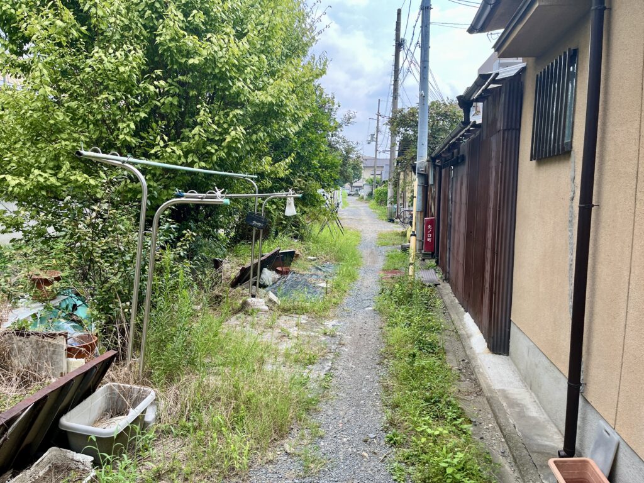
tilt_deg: -6.0
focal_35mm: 26
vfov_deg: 53.1
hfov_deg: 67.3
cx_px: 322
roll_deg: +0.7
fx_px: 484
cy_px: 242
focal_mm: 5.1
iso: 50
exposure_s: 1/935
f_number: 1.6
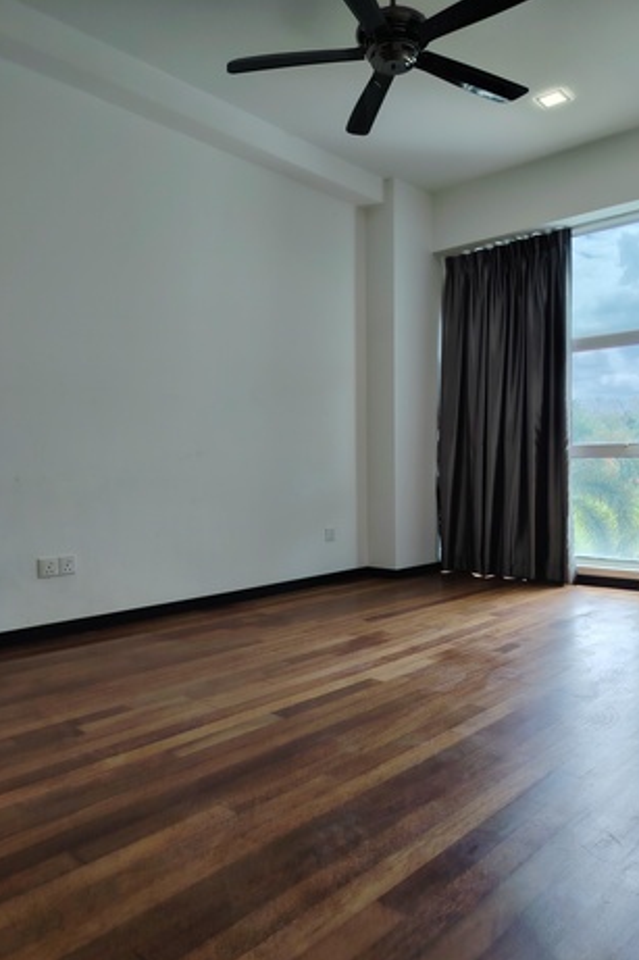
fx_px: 693
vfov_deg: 69.4
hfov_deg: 49.4
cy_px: 496
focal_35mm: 26
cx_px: 354
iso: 163
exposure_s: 1/120
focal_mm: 5.25
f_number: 1.75
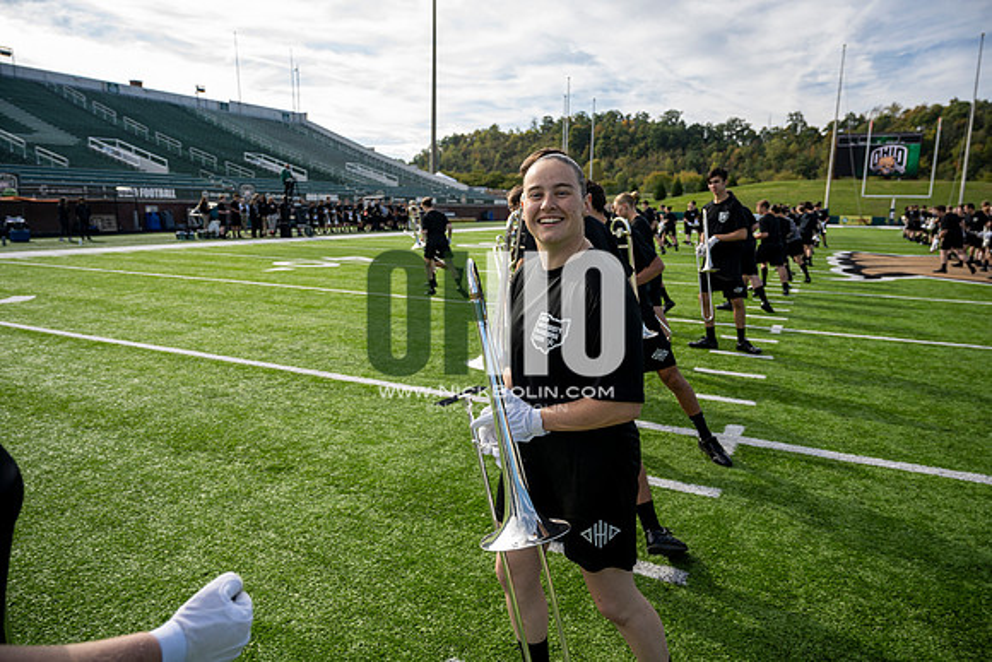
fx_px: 661
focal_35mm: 24
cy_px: 331
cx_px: 496
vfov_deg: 53.2
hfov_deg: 73.7
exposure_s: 1/250
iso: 80
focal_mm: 24
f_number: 4.5
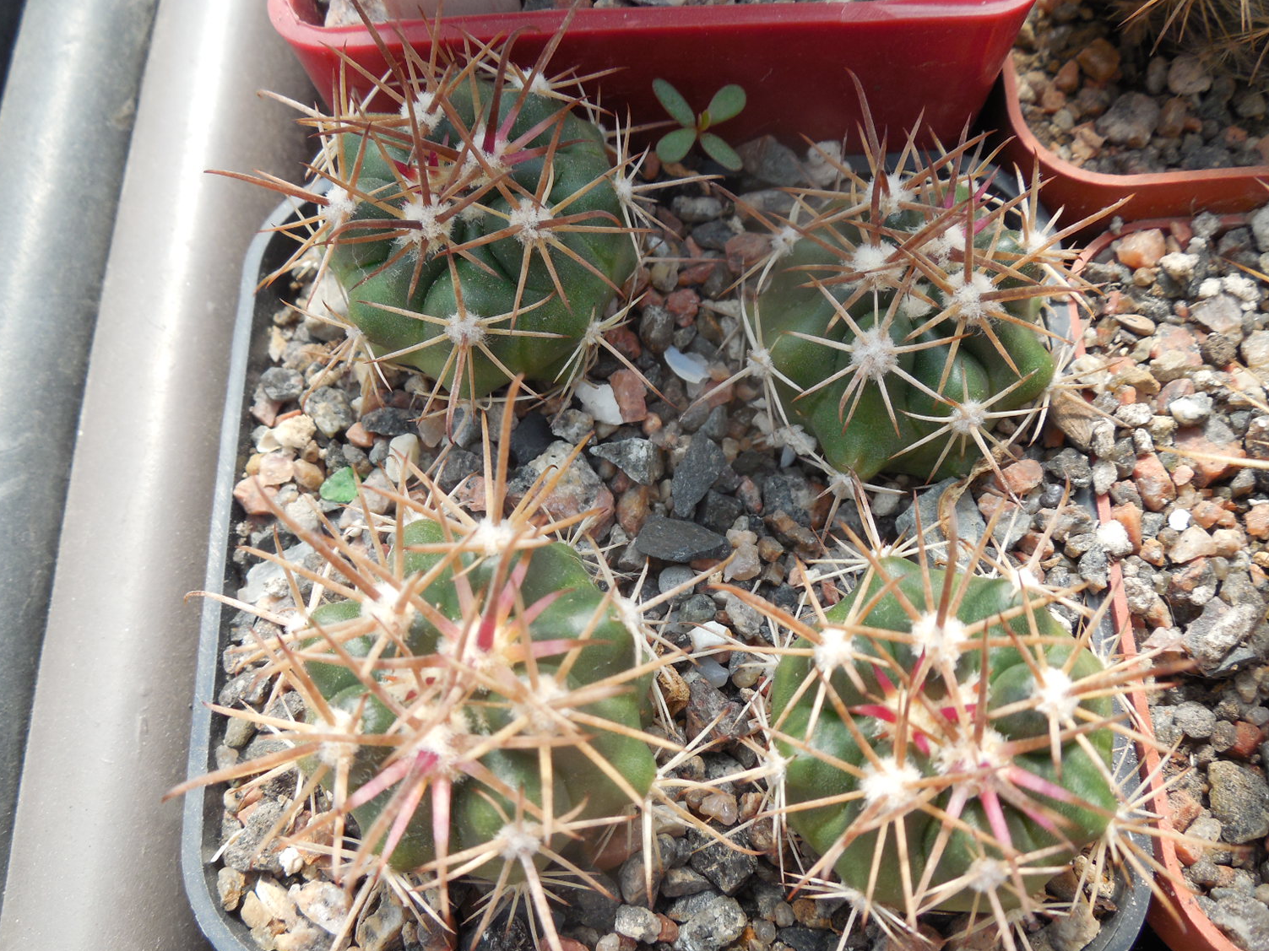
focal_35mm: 33
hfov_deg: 55.4
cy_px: 503
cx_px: 625
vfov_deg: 42.9
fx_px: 1210
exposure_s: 1/250
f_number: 3.6
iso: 125
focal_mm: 5.6
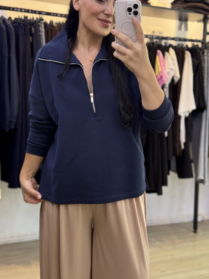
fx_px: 386
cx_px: 104
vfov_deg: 39.7
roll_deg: -0.4
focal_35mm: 48
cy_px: 140
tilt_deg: -29.6
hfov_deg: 30.3
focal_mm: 6.76
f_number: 1.78
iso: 200
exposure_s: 1/100
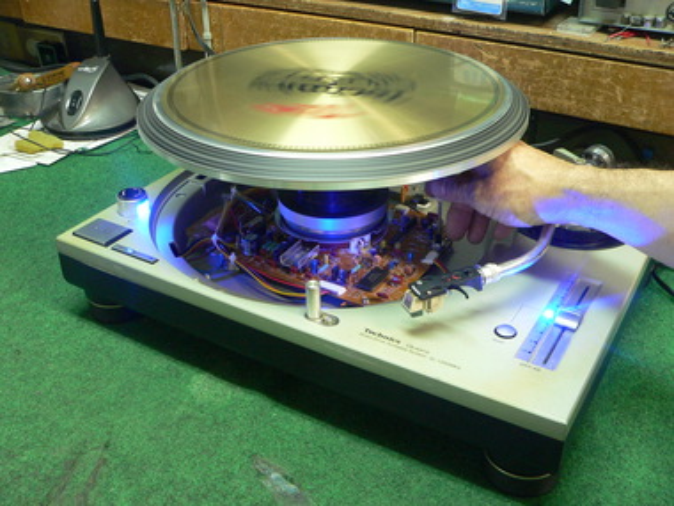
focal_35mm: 39
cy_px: 253
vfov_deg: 36.8
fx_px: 759
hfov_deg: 47.9
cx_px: 337
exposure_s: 1/8
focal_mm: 6.5
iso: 200
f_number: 2.8
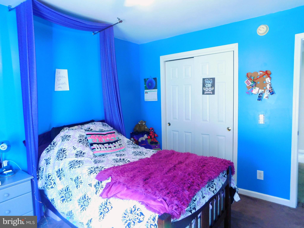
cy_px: 114
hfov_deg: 73.9
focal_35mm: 23
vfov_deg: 58.9
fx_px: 202
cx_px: 152
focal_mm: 4
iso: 400
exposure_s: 1/13
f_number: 3
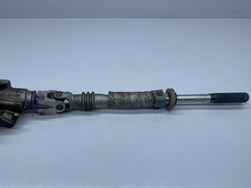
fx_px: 239
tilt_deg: -47.0
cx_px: 96
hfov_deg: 54.8
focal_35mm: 33
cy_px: 95
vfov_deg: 43.0
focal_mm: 5.1
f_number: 1.6
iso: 32
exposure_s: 1/2049
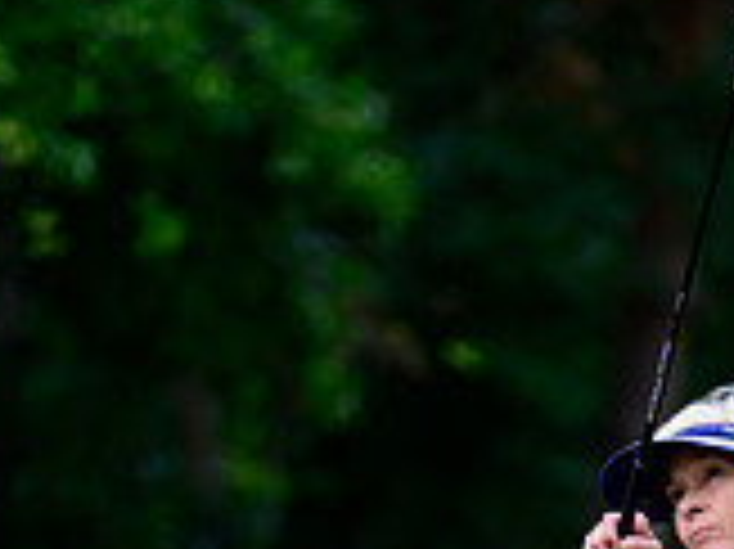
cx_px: 608
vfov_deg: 1.4
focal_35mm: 1062
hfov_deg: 1.9
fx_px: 22502
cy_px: 909
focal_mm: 400
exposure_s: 1/1600
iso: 1250
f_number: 5.6
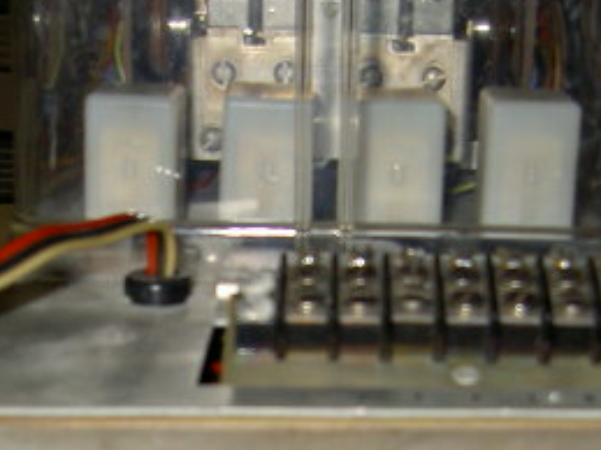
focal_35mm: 84
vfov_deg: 16.8
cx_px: 292
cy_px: 540
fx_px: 1458
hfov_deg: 23.3
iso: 100
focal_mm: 5.6
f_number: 2.8
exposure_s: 1/60
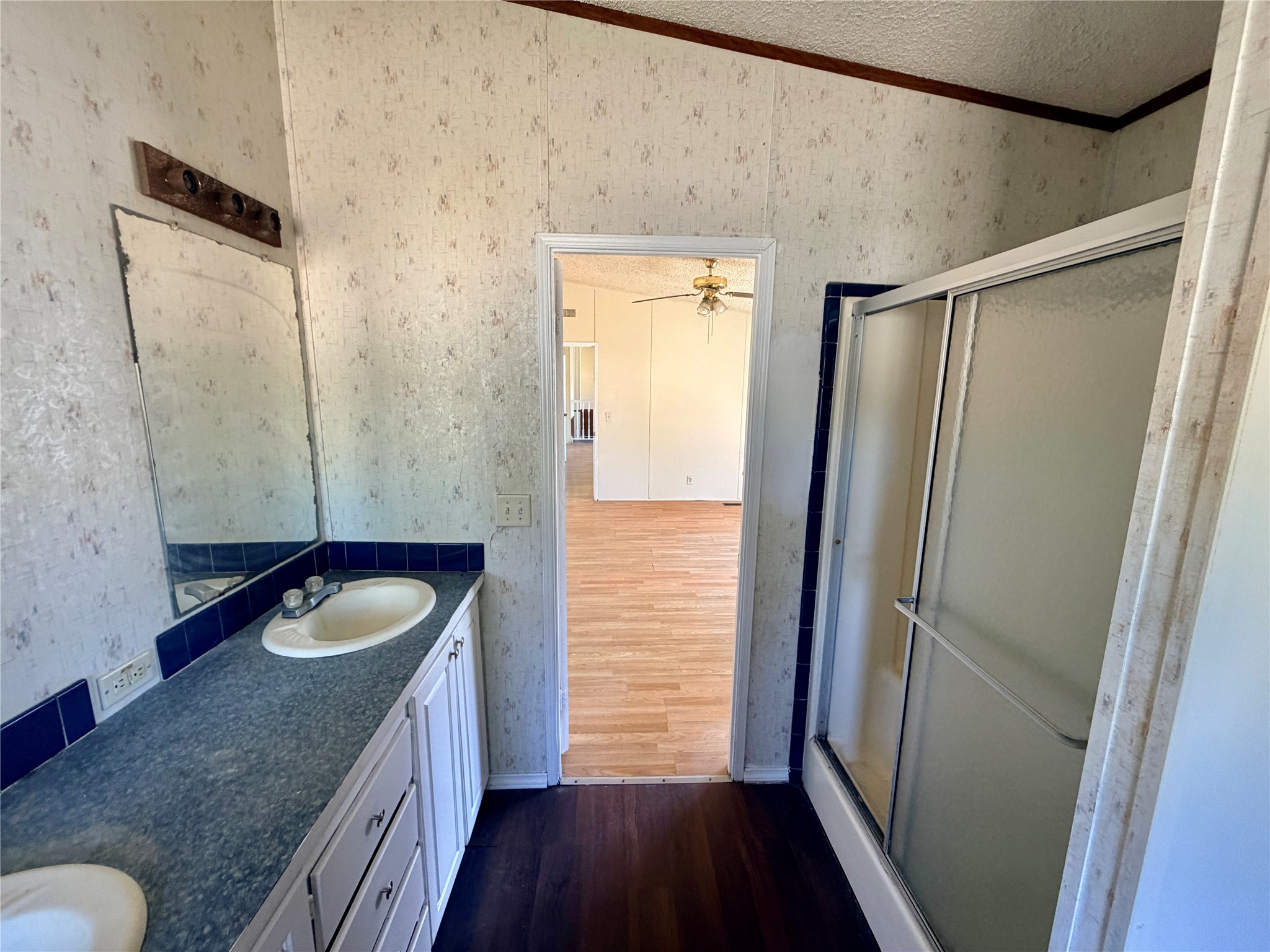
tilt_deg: -9.4
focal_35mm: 14
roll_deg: -0.5
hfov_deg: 102.1
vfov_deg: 85.7
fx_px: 514
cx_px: 635
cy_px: 476
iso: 250
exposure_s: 1/121
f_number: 2.2
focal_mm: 2.22
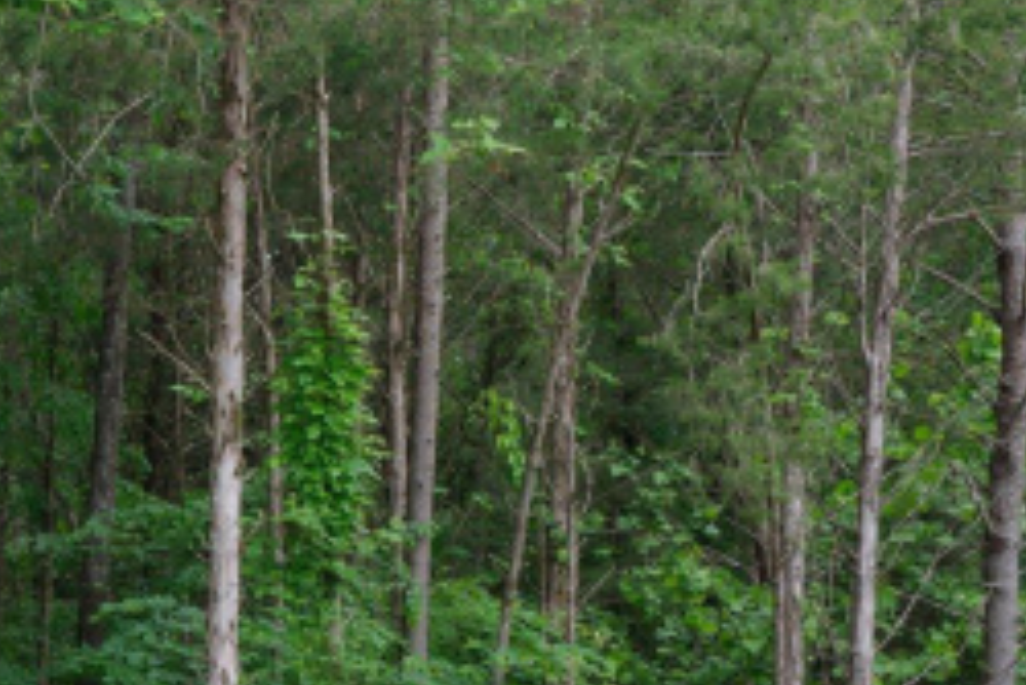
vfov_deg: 12.1
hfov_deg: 17.2
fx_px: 3080
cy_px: 1013
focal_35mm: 108
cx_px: -480
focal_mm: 24
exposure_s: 1/10
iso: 100
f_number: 8
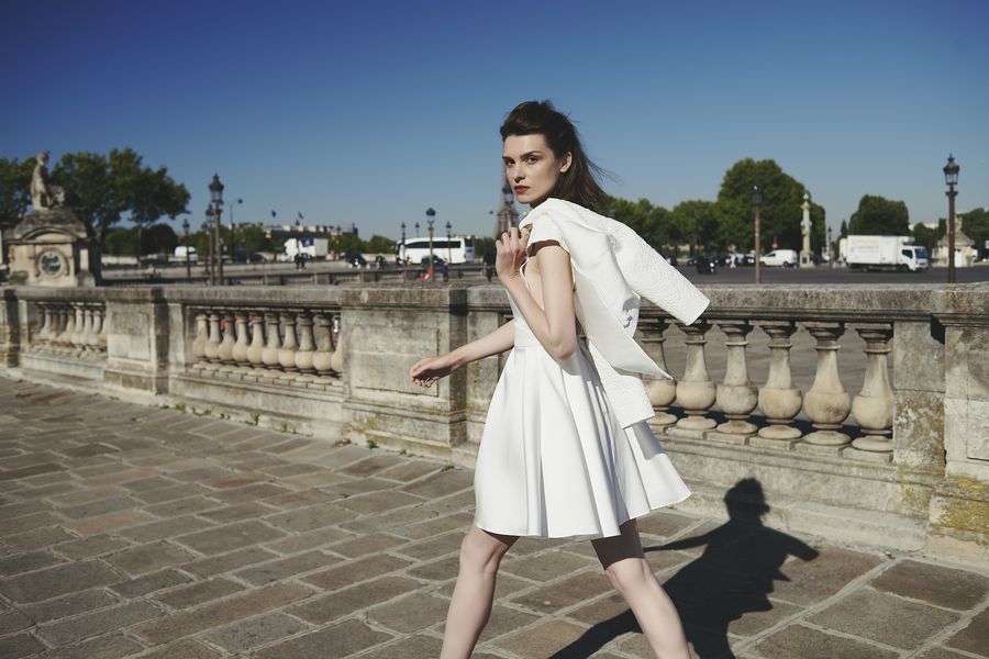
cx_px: 494
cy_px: 330
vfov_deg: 37.9
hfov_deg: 54.4
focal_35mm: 35
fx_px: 961
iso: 80
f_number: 5
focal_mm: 35
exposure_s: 1/500
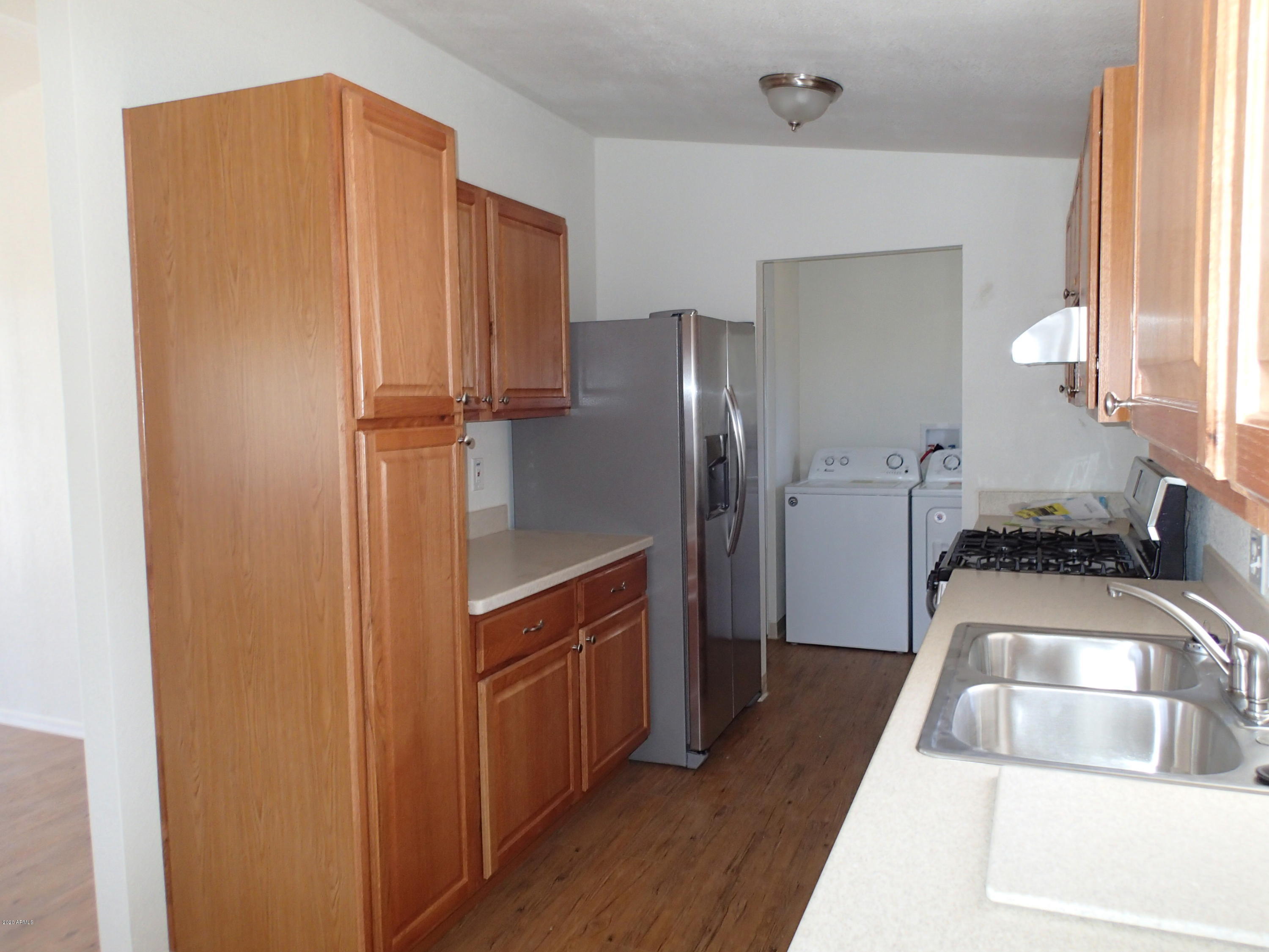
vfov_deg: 54.9
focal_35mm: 25
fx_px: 916
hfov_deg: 69.4
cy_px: 476
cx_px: 634
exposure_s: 1/30
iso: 200
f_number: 2
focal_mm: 4.5
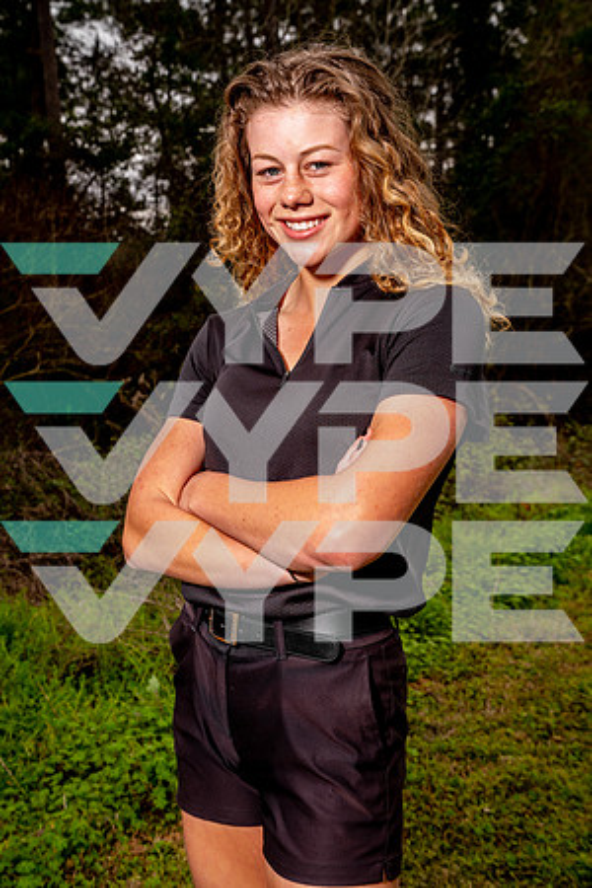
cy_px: 444
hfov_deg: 30.5
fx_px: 1085
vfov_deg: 44.5
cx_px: 296
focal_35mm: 44
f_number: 9
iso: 100
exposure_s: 1/125
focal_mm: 44
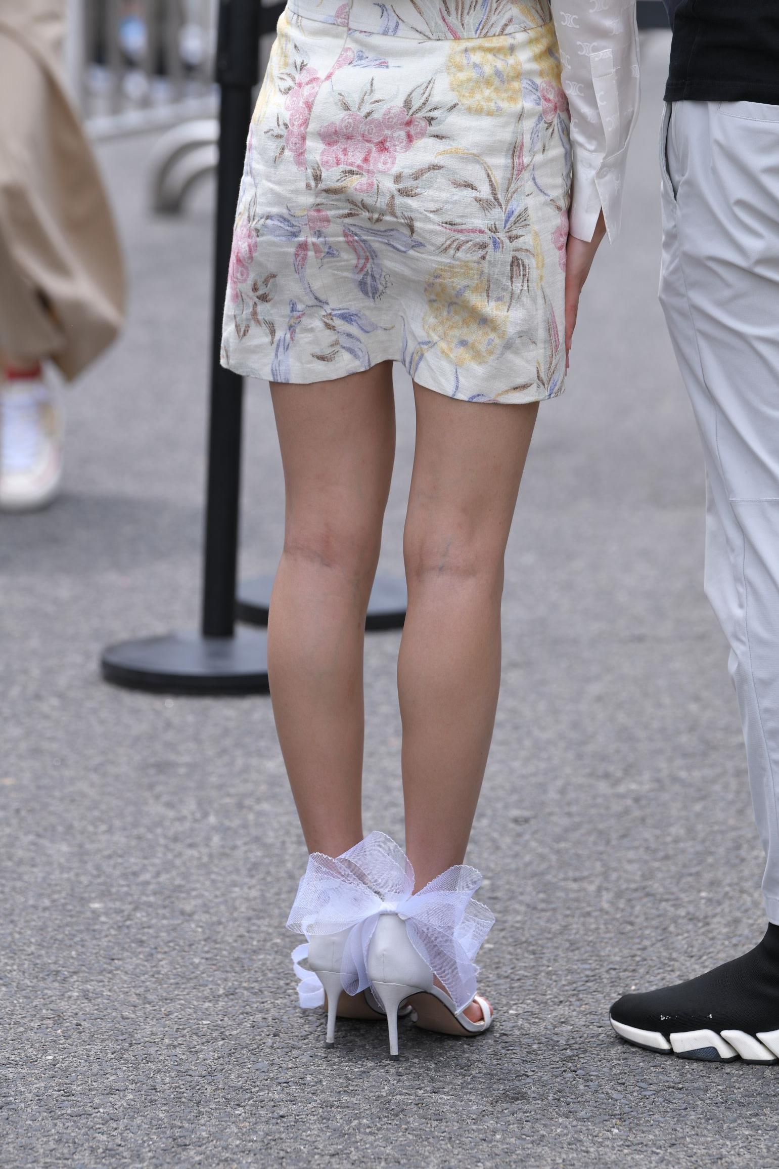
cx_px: 390
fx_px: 5841
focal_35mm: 180
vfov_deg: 11.4
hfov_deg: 7.6
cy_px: 584
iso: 140
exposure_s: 1/800
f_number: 5
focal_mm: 180
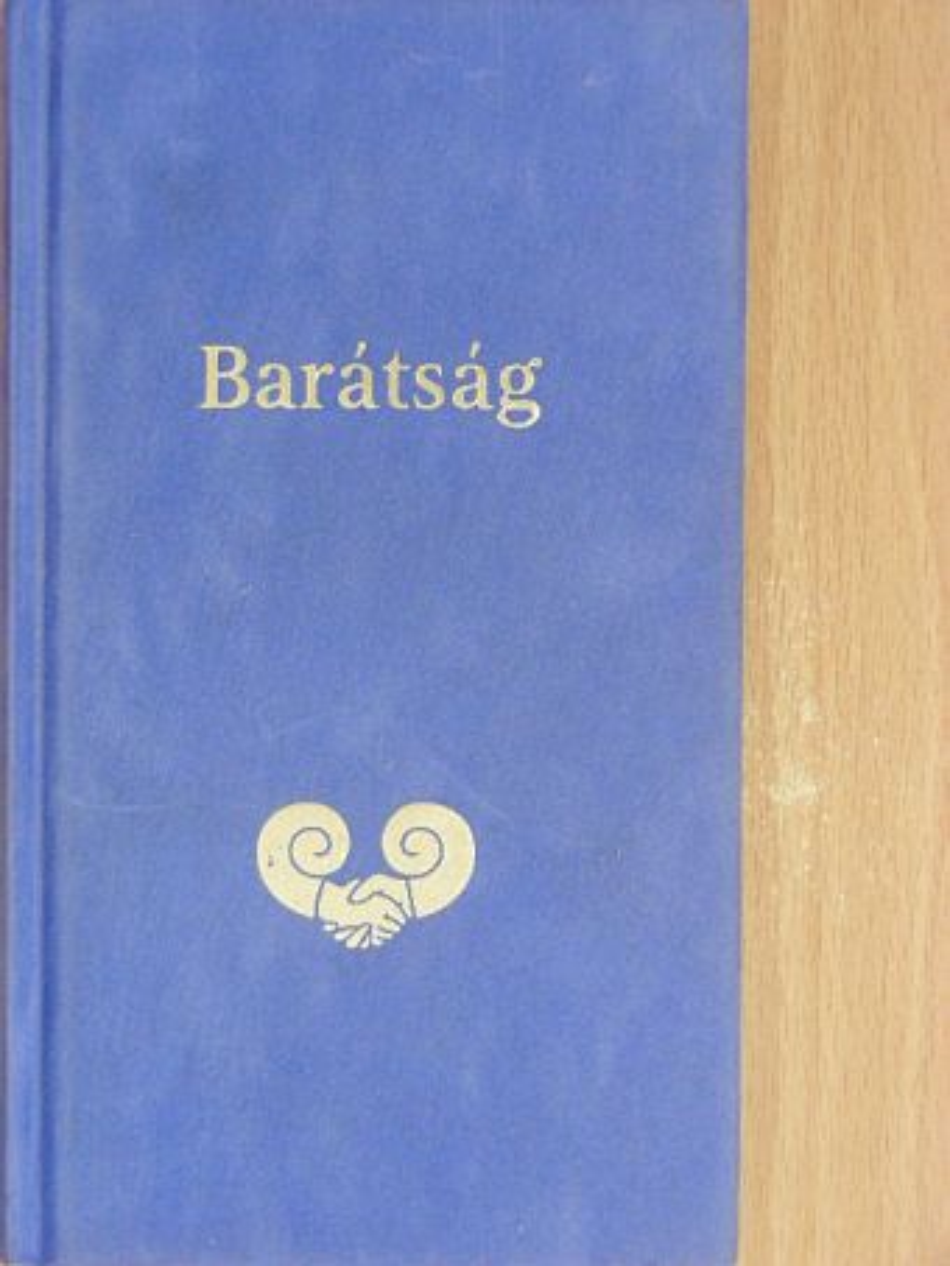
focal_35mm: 87
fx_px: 3182
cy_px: 633
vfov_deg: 22.5
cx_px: 475
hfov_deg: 17.0
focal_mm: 14.6
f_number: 3.5
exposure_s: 1/15
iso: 297
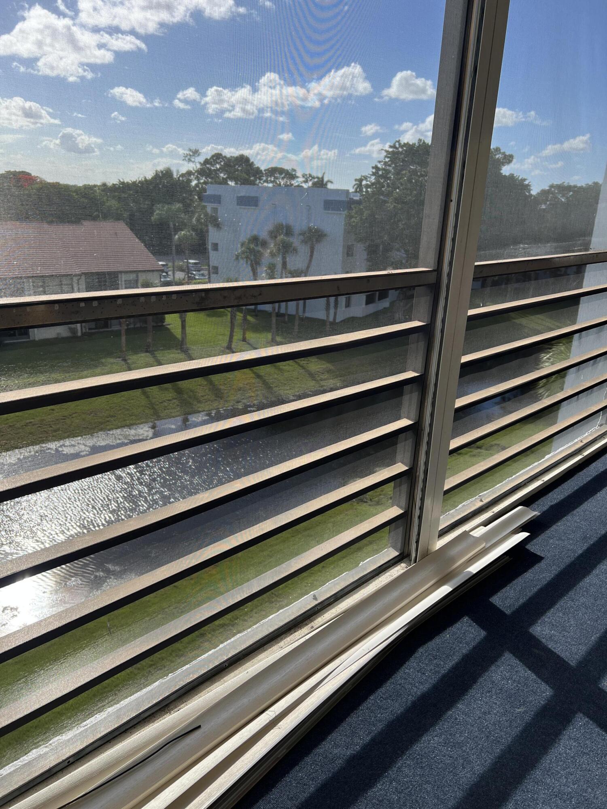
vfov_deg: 67.3
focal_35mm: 26
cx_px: 304
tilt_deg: -18.5
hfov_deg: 53.1
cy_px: 404
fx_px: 608
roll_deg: -2.5
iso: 50
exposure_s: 1/2915
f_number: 1.5
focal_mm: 5.7
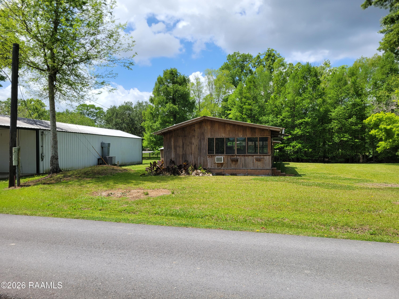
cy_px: 150
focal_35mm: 26
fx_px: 300
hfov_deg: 67.3
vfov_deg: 53.1
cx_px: 200
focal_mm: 5.4
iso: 40
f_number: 1.8
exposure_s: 1/2314
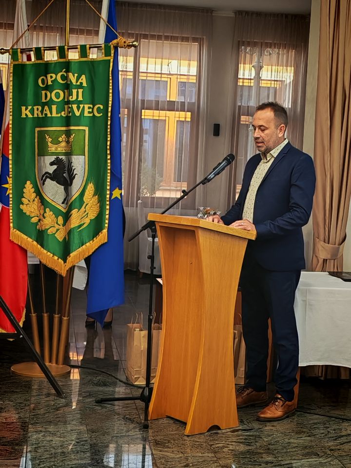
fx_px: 1000
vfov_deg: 26.3
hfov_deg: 19.9
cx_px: 176
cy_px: 234
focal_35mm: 74
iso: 800
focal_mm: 6.12
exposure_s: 1/100
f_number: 1.9
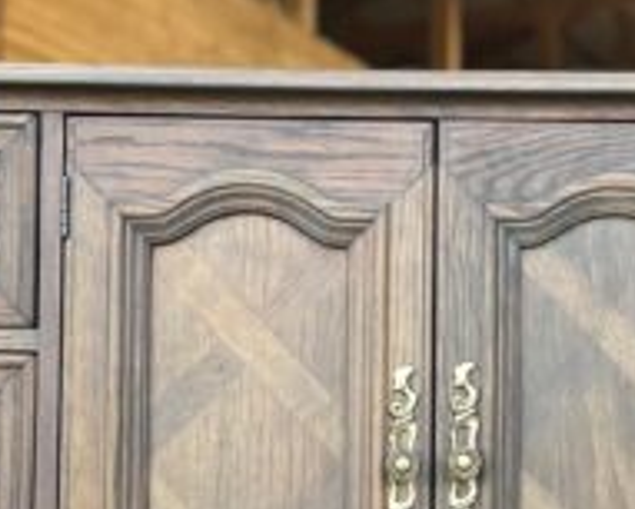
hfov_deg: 18.7
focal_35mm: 102
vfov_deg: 15.0
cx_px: 432
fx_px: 1918
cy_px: 416
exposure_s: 1/121
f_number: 1.5
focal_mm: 5.7
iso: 40
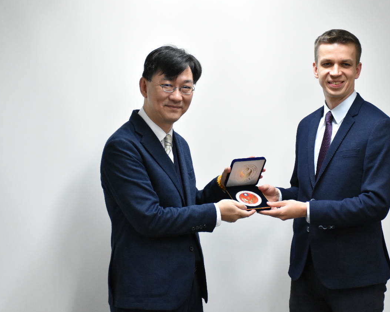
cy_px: 155
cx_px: 225
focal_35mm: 82
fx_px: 946
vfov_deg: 18.7
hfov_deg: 23.3
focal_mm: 48
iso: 4500
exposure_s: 1/250
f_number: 5
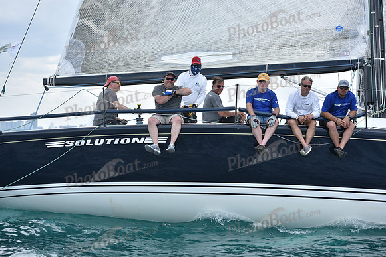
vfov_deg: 15.9
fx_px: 922
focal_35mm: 86
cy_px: 128
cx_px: 193
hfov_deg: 23.6
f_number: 4.5
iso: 250
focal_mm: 86
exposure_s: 1/1250
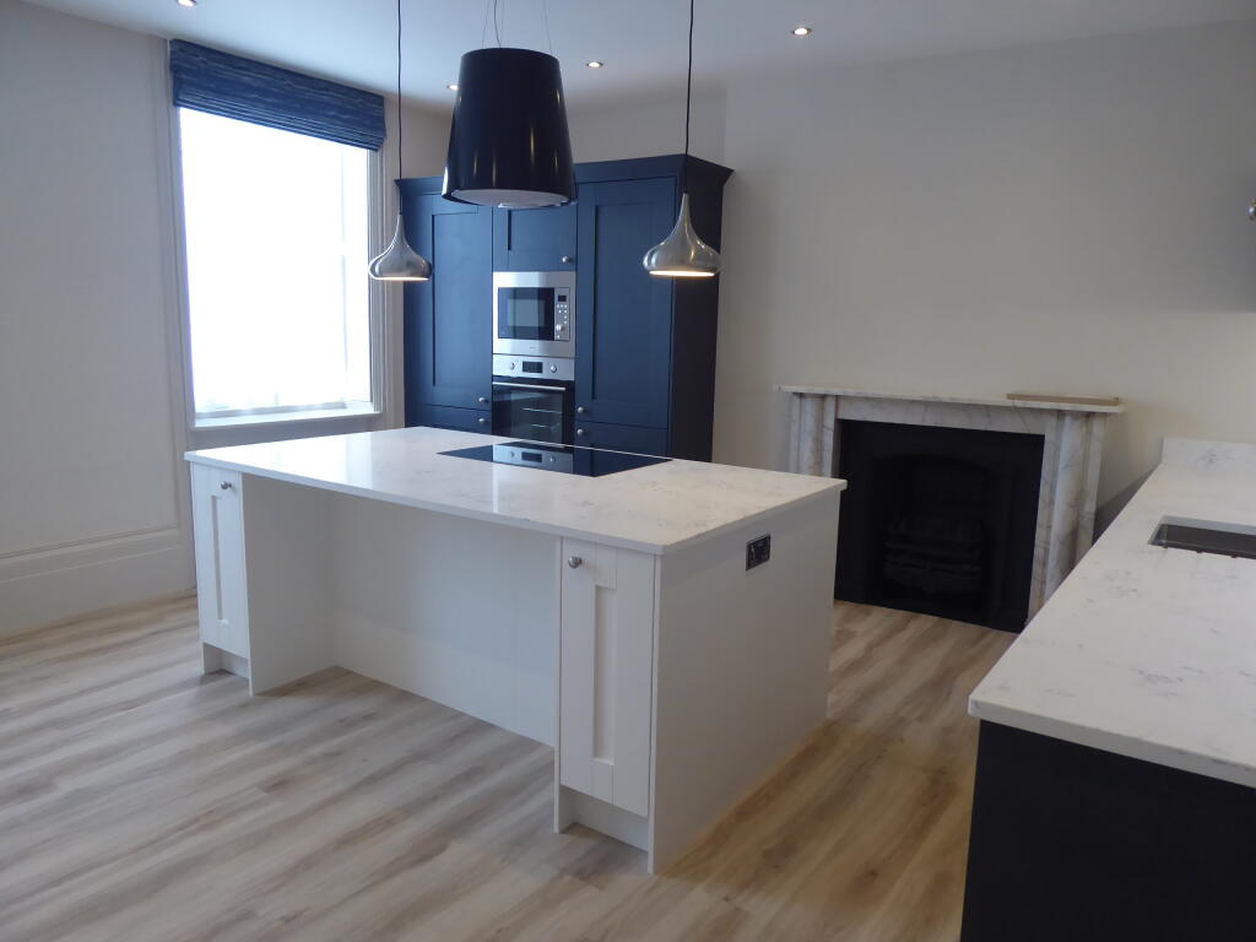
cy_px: 471
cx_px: 628
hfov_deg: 69.4
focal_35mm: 25
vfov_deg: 54.9
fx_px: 907
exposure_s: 1/60
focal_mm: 4.3
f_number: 3.3
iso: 250
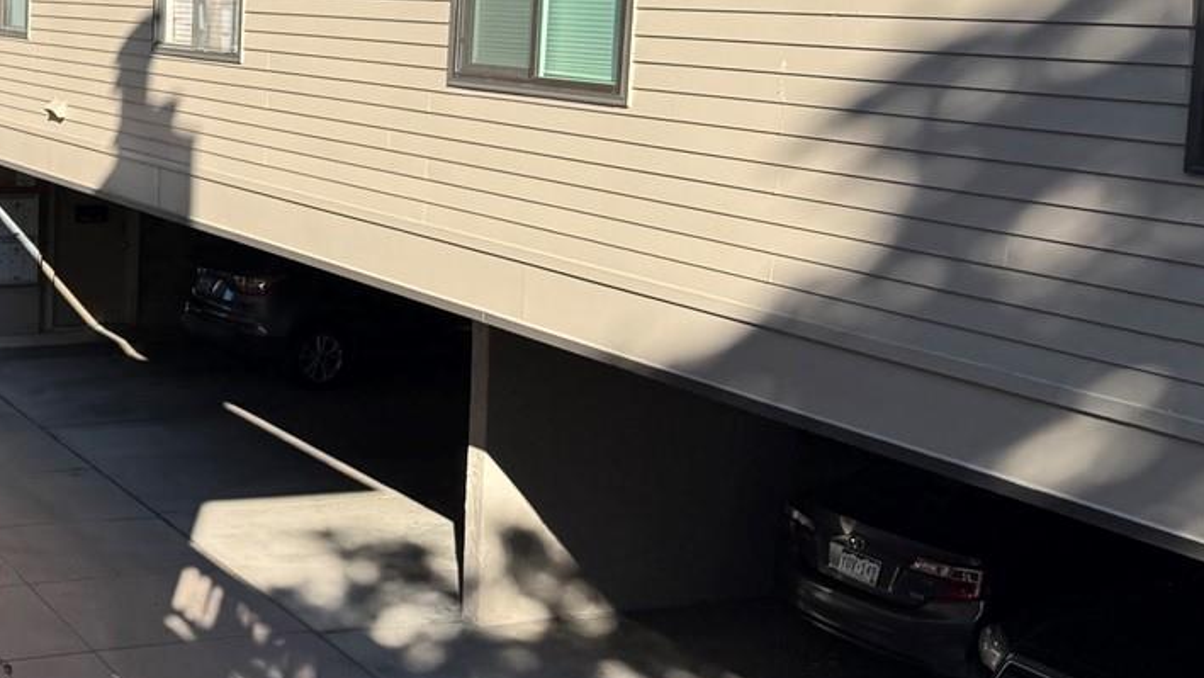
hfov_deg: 31.6
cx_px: -109
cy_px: 173
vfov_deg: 20.2
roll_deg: -1.6
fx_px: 1884
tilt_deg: -7.6
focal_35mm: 59
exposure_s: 1/2604
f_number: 1.78
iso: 80
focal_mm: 6.76
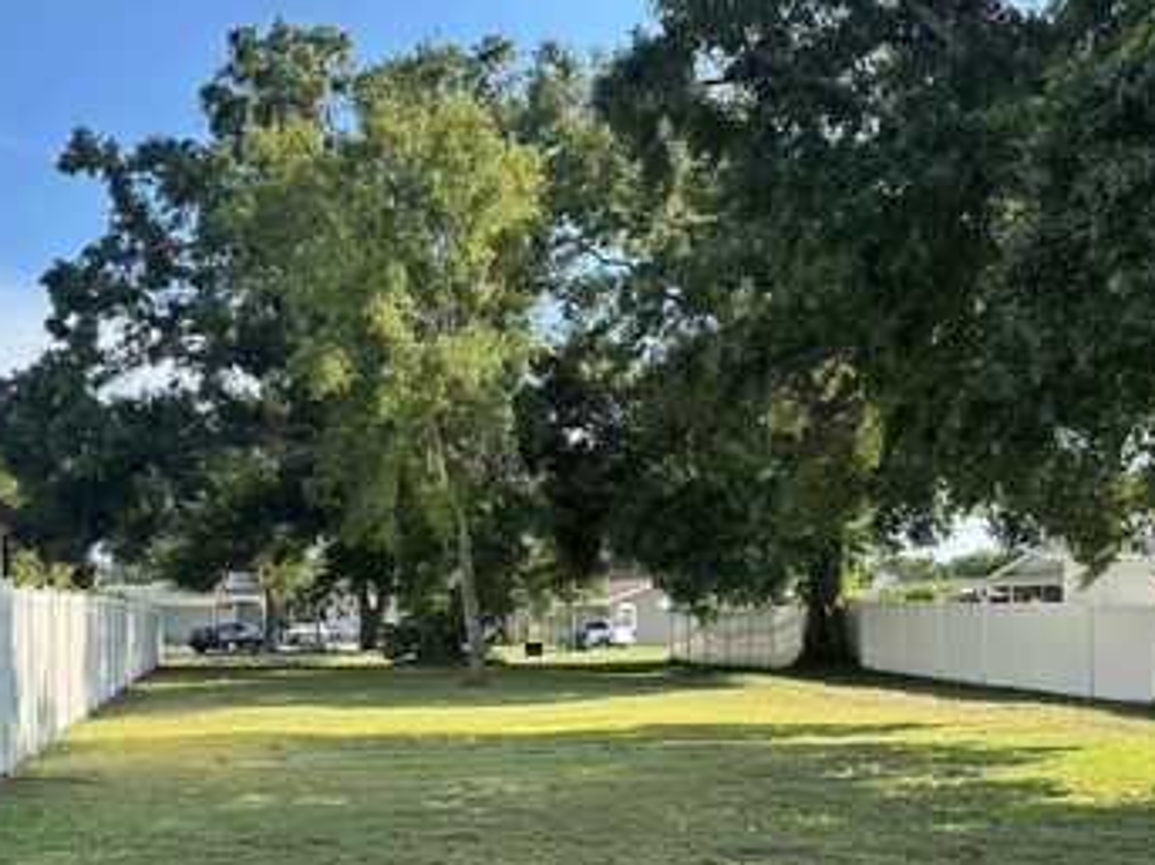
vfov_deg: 40.4
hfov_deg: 52.0
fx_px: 1167
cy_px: 547
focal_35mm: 35
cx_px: 428
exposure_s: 1/1241
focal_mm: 6.86
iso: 80
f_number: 1.78
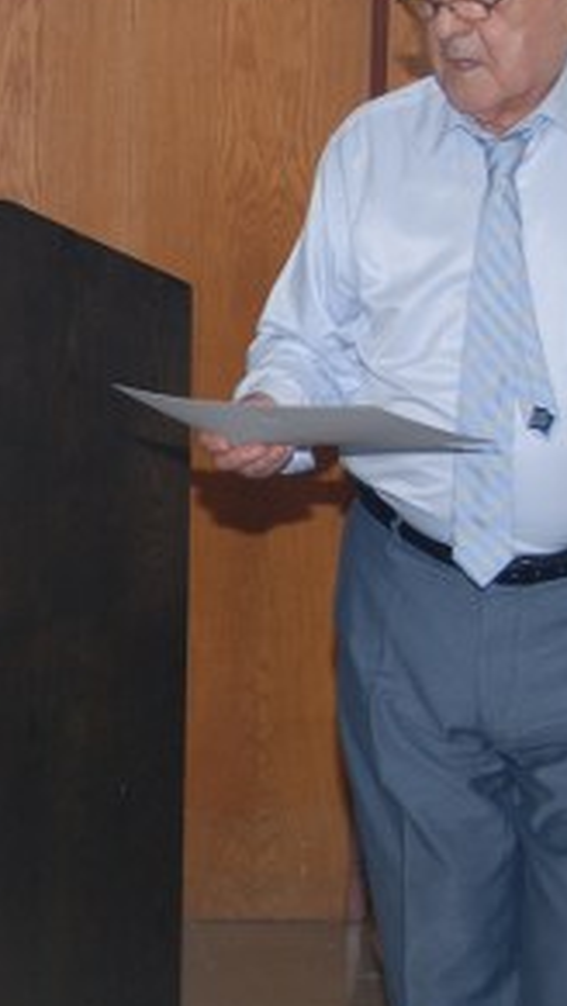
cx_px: -225
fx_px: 3348
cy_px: 434
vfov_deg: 17.1
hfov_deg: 9.5
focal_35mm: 125
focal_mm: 29
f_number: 4.2
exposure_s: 1/60
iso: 200
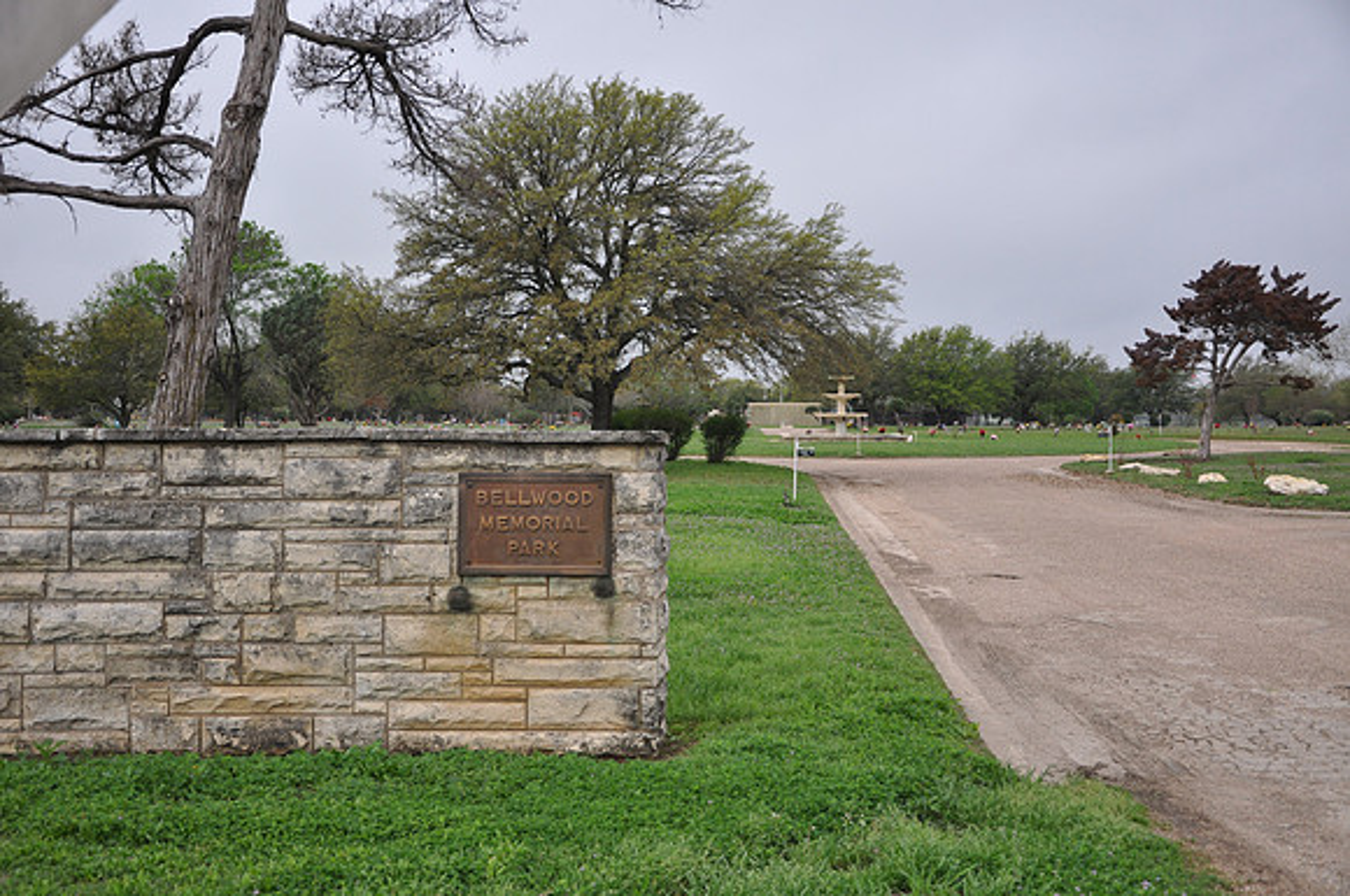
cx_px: 675
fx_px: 1685
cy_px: 448
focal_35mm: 45
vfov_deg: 29.8
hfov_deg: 43.7
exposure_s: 1/80
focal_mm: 30
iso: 400
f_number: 4.5
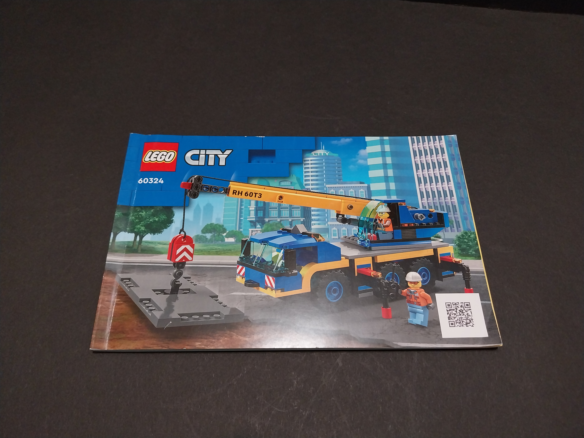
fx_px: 439
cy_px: 219
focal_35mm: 26
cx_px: 292
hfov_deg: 67.3
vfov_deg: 53.1
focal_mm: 4
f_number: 1.8
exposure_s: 1/33.3
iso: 320
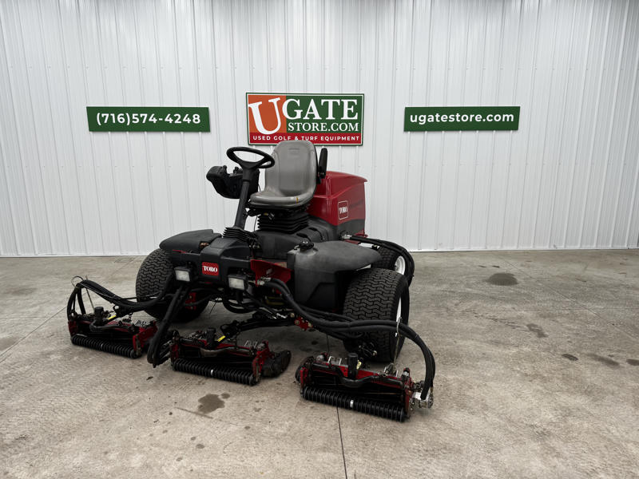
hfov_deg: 71.6
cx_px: 320
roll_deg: -0.3
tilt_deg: -13.9
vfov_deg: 56.8
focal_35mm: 24
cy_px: 240
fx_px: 443
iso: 64
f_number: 1.78
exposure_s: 1/120
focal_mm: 6.76
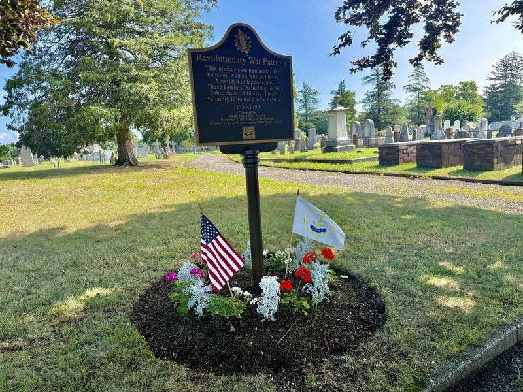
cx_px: 262
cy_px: 196
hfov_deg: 71.6
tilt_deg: -8.1
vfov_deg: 56.8
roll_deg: +4.3
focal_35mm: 24
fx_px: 363
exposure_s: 1/1689
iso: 100
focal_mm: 6.76
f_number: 1.78
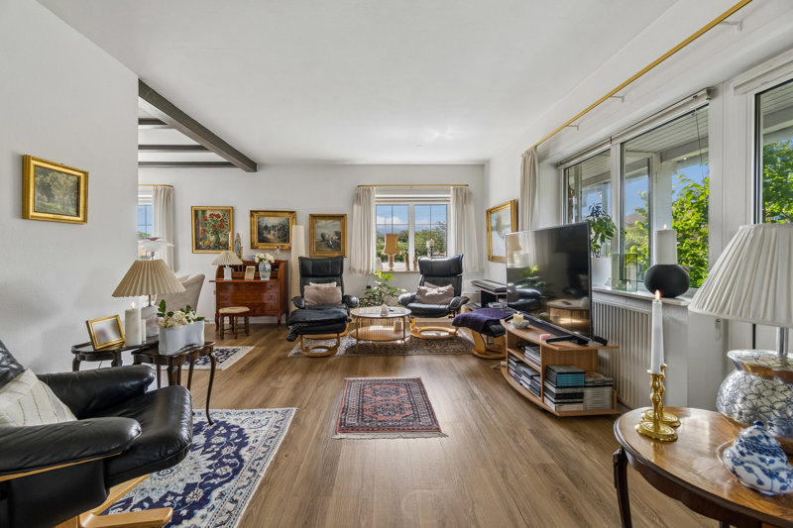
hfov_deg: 100.4
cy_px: 264
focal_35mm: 15
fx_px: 330
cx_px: 396
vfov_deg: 77.3
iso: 200
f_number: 8
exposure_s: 1/50
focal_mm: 10
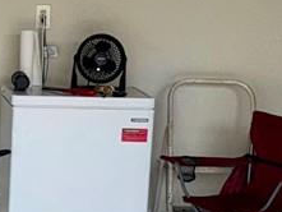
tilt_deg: -11.8
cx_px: -60
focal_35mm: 174
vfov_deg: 8.4
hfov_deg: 11.1
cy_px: 259
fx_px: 1418
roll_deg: -2.9
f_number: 1.78
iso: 80
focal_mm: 6.76
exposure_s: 1/200
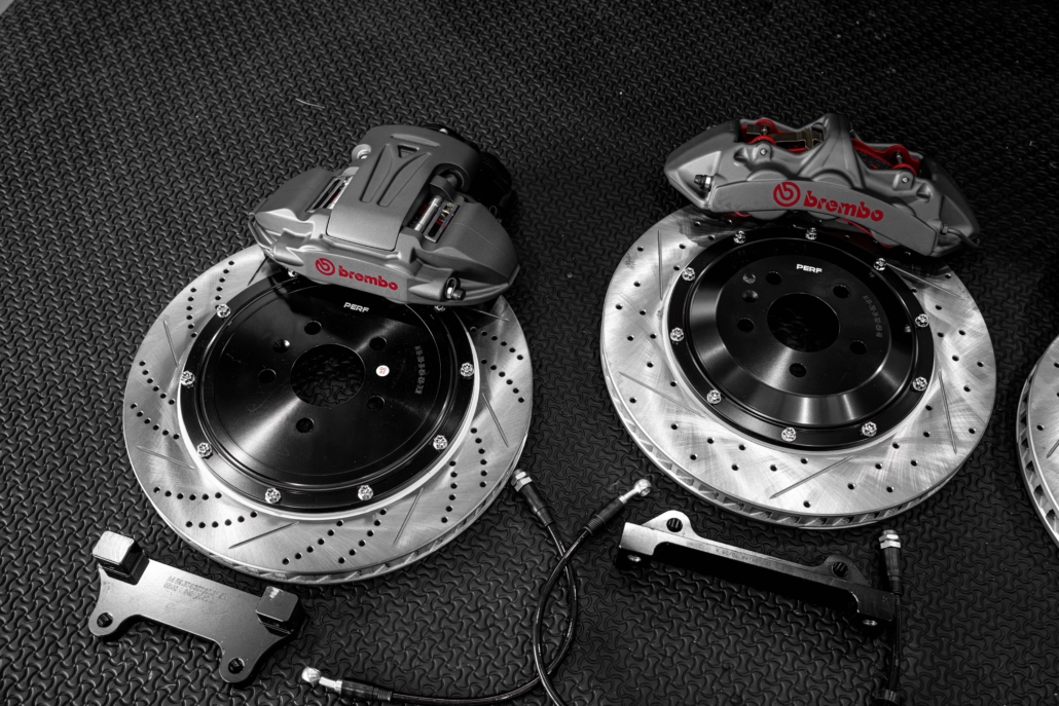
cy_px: 353
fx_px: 1030
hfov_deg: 54.4
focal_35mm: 35
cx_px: 530
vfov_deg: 37.9
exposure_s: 1/125
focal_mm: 35
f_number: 5.6
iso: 1250
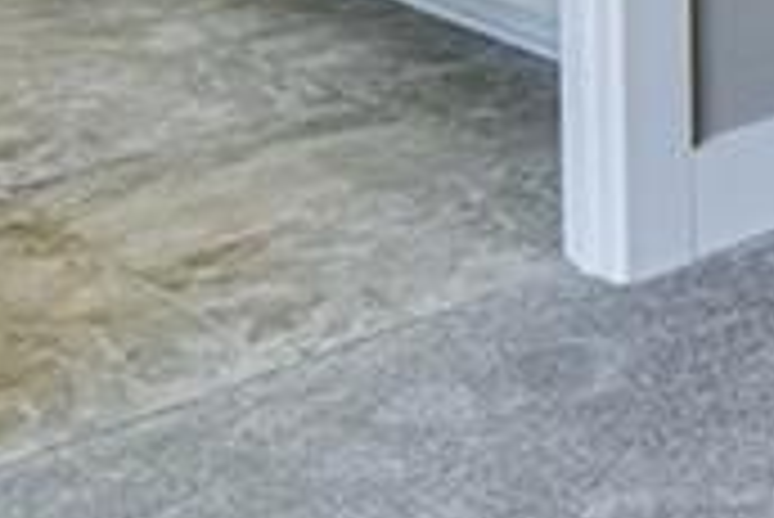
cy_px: -682
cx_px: 1710
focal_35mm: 95
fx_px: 2044
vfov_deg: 12.0
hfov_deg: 15.3
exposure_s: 1/200
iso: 1600
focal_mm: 16
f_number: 7.1
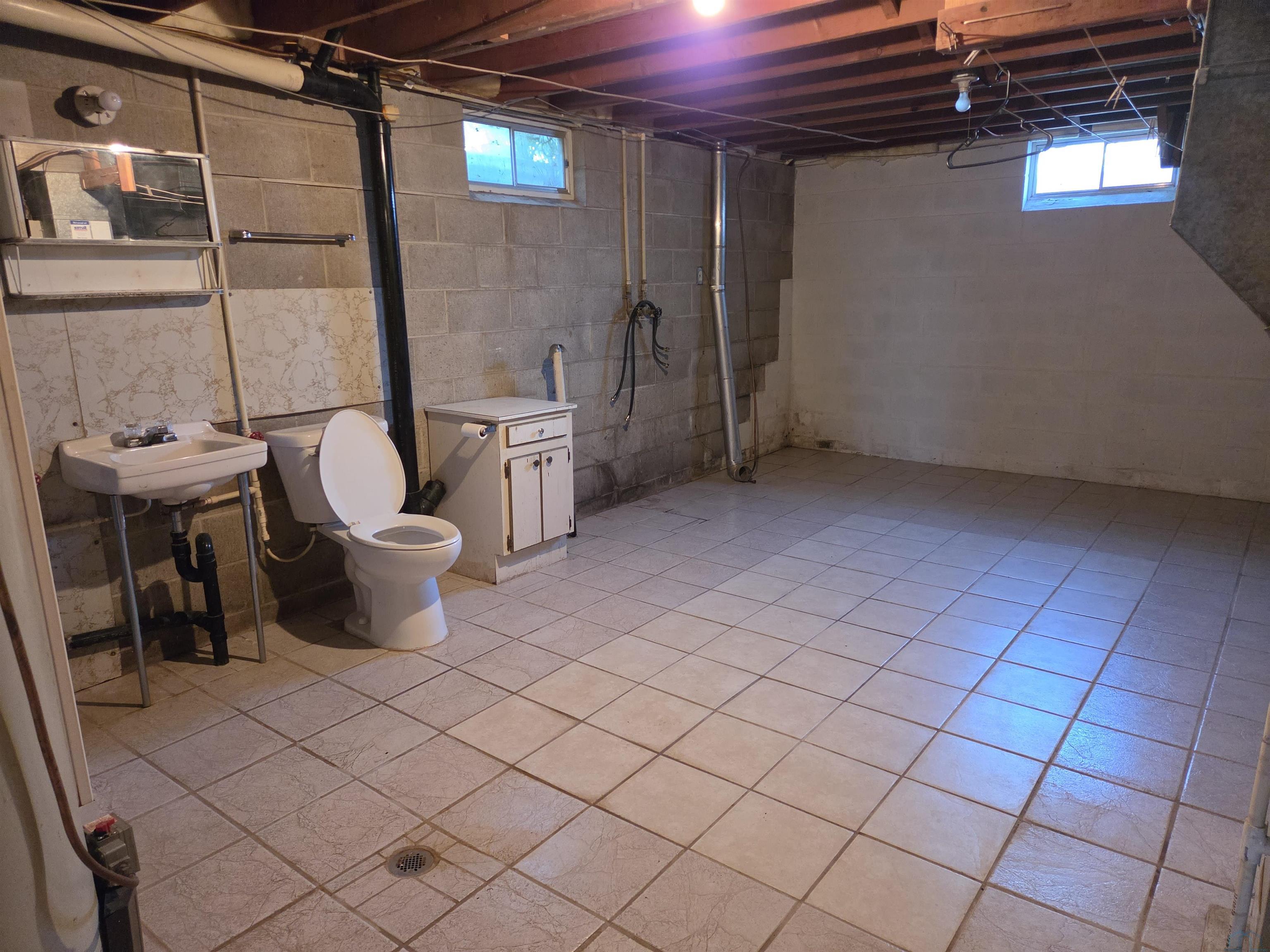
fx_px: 844
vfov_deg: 58.9
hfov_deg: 73.9
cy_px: 476
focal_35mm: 23
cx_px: 635
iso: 1250
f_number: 1.8
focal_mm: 5.4
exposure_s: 1/120
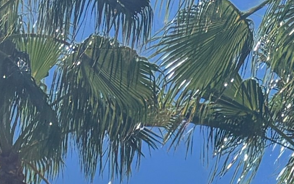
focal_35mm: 222
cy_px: 913
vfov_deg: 4.9
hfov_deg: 9.4
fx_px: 1779
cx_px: 134
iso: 50
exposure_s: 1/4854
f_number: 1.6
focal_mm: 5.96
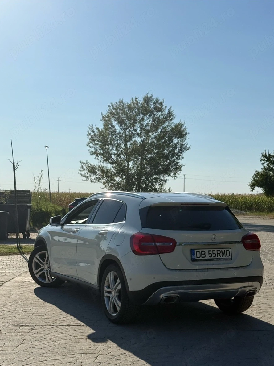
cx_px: 142
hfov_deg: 27.0
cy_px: 205
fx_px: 570
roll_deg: -0.8
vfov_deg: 35.5
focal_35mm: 54
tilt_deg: +0.4
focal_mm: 6.76
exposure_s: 1/11364
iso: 64
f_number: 1.78
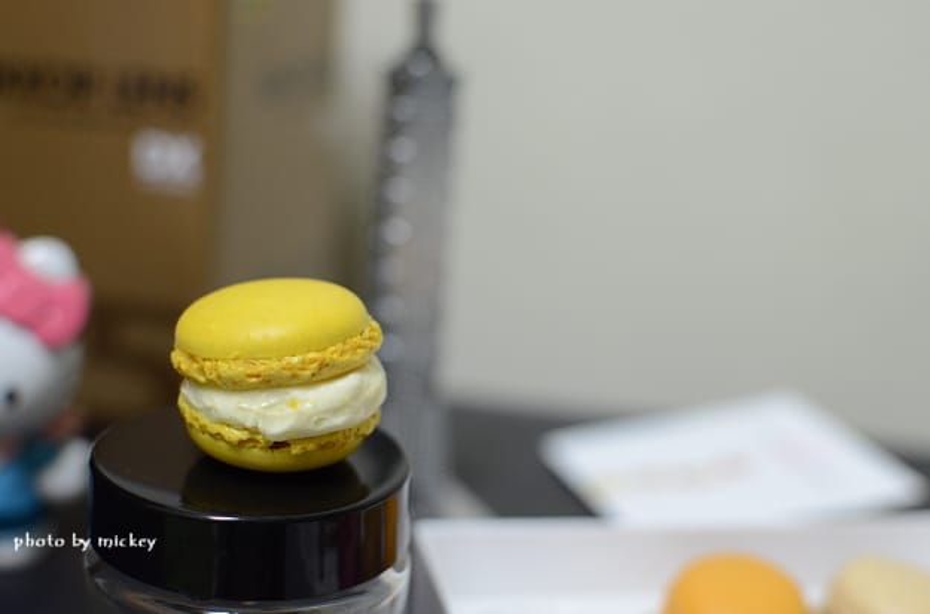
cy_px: 307
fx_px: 1352
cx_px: 465
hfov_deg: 37.9
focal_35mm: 52
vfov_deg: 25.6
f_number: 3.2
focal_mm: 35
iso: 1250
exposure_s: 1/60
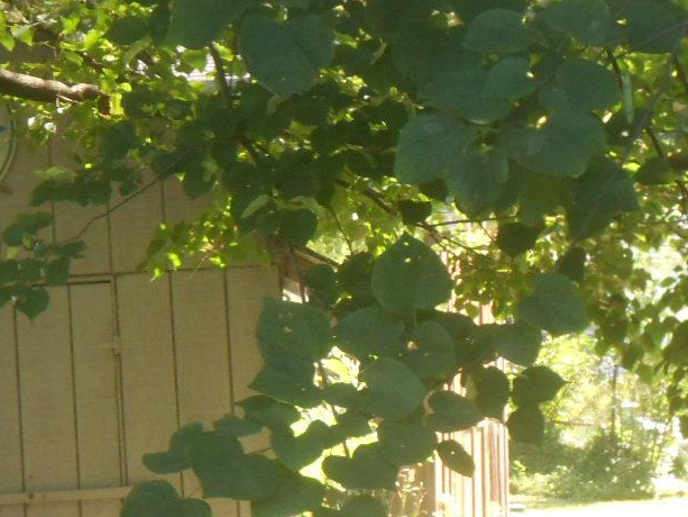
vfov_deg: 7.9
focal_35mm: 188
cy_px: 479
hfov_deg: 10.3
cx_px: -156
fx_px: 3737
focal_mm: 12.8
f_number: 6
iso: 320
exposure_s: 1/60
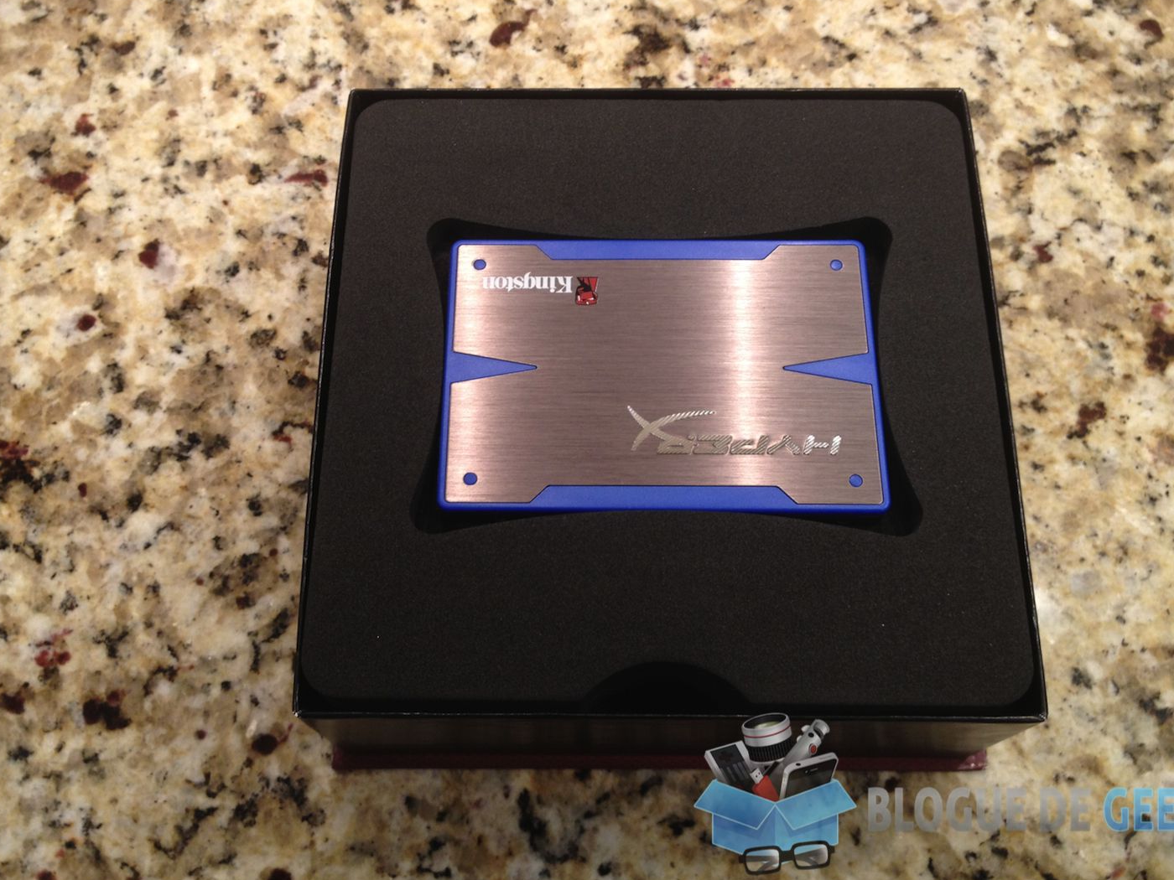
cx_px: 570
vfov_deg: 35.9
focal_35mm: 40
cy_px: 387
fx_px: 1357
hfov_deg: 46.8
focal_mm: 4.28
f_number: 2.4
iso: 64
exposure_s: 1/24
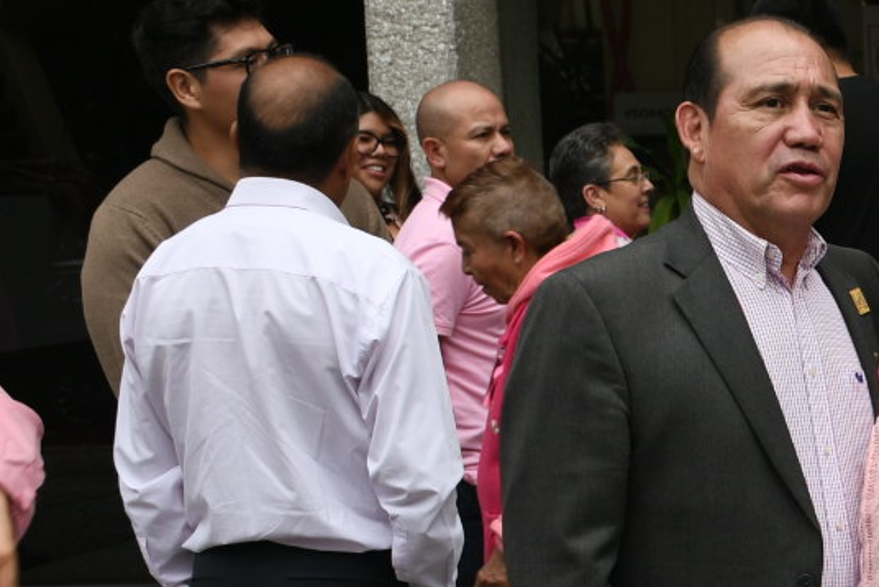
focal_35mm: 145
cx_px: 1150
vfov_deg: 9.4
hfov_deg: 13.6
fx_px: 3542
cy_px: 617
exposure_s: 1/160
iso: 160
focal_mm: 32
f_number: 6.3
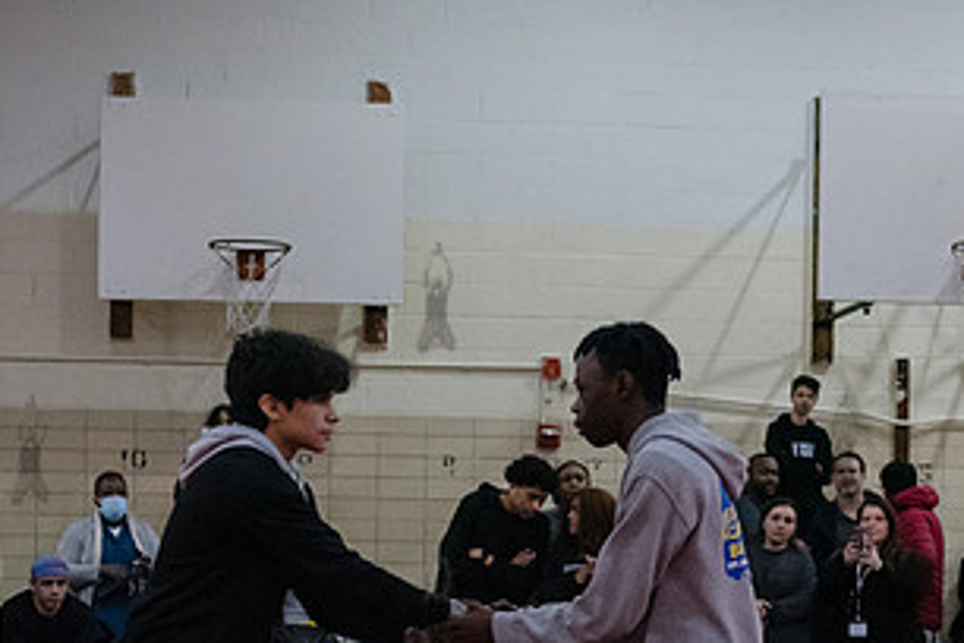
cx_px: 435
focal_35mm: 91
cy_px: 600
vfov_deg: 14.8
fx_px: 2437
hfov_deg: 22.4
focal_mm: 48
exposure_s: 1/400
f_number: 3.2
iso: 8000
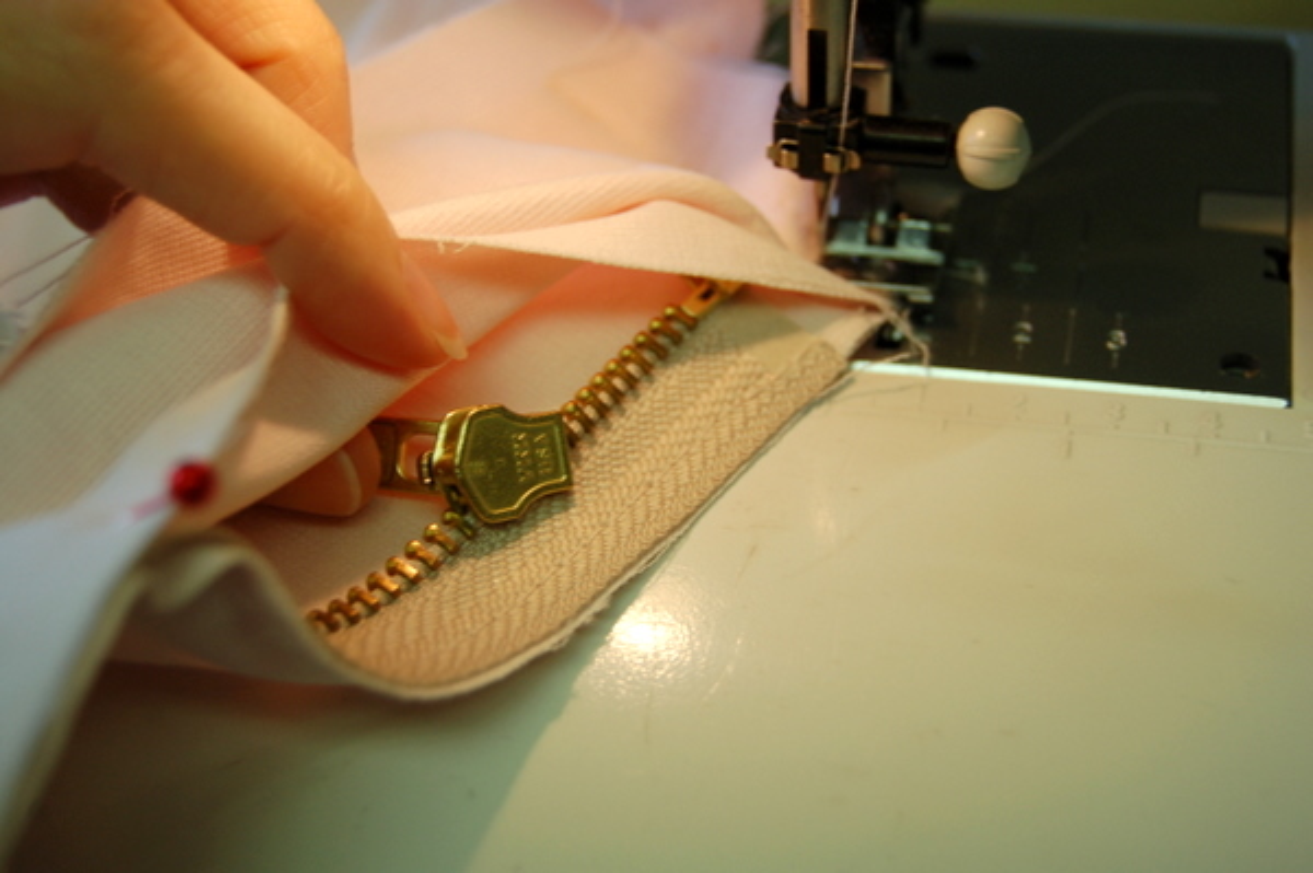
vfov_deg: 22.6
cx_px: 656
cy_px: 436
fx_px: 2186
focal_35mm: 60
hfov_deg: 33.4
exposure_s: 1/80
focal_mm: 40
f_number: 5
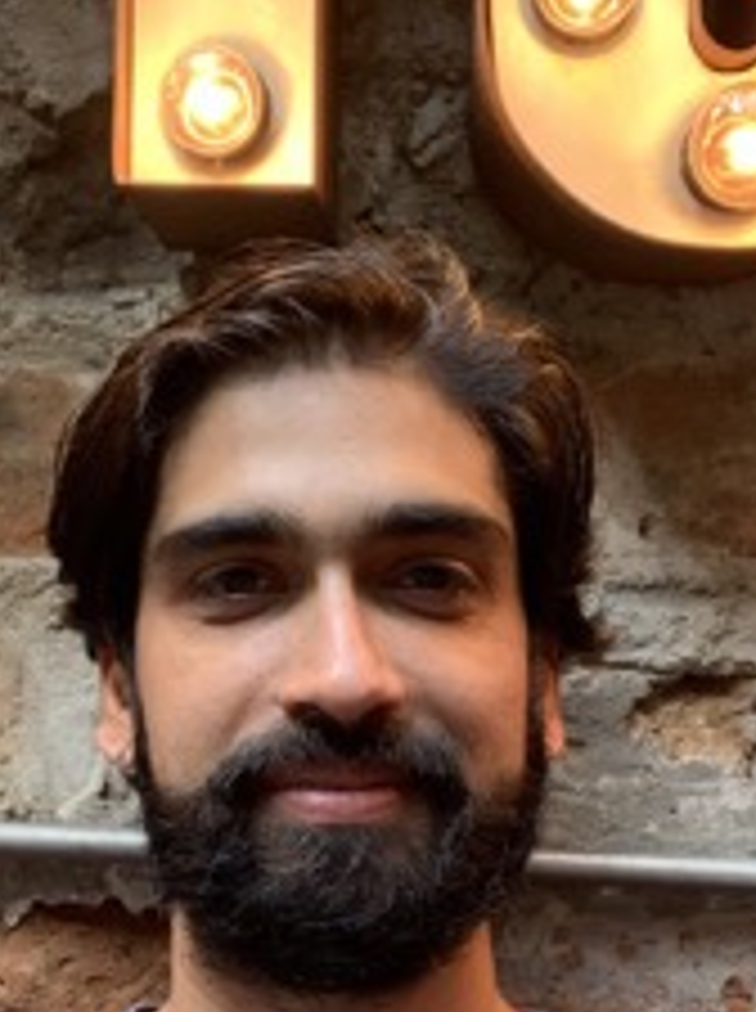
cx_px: 310
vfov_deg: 33.2
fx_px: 1665
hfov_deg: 25.5
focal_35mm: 57
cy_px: 751
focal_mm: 2.87
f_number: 2.2
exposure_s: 1/60
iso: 100
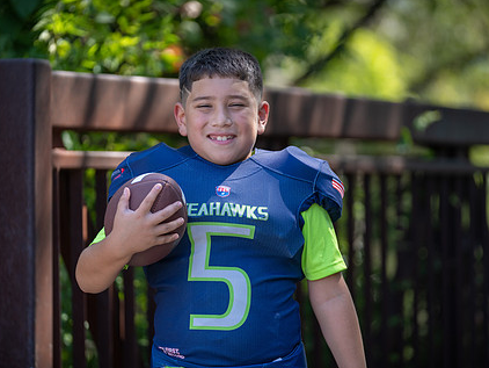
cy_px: 201
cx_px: 235
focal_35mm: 214
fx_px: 3025
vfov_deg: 6.9
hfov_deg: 9.2
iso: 100
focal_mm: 162
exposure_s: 1/320
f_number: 2.8
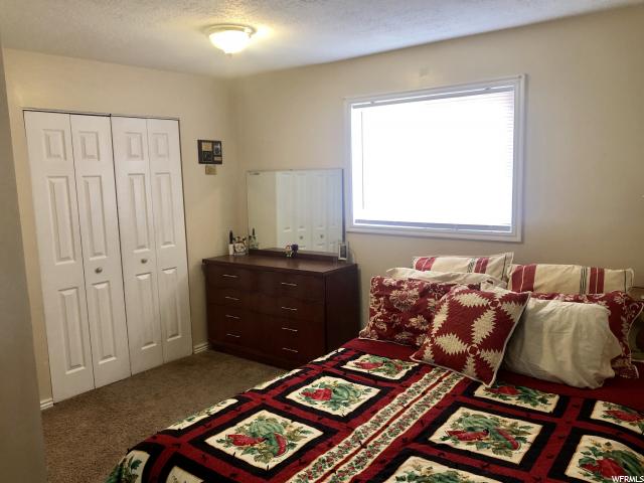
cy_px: 242
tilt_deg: -7.2
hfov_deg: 63.4
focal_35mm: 28
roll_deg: +2.2
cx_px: 322
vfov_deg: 49.7
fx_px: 521
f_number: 1.8
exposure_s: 1/17
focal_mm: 3.99
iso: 40
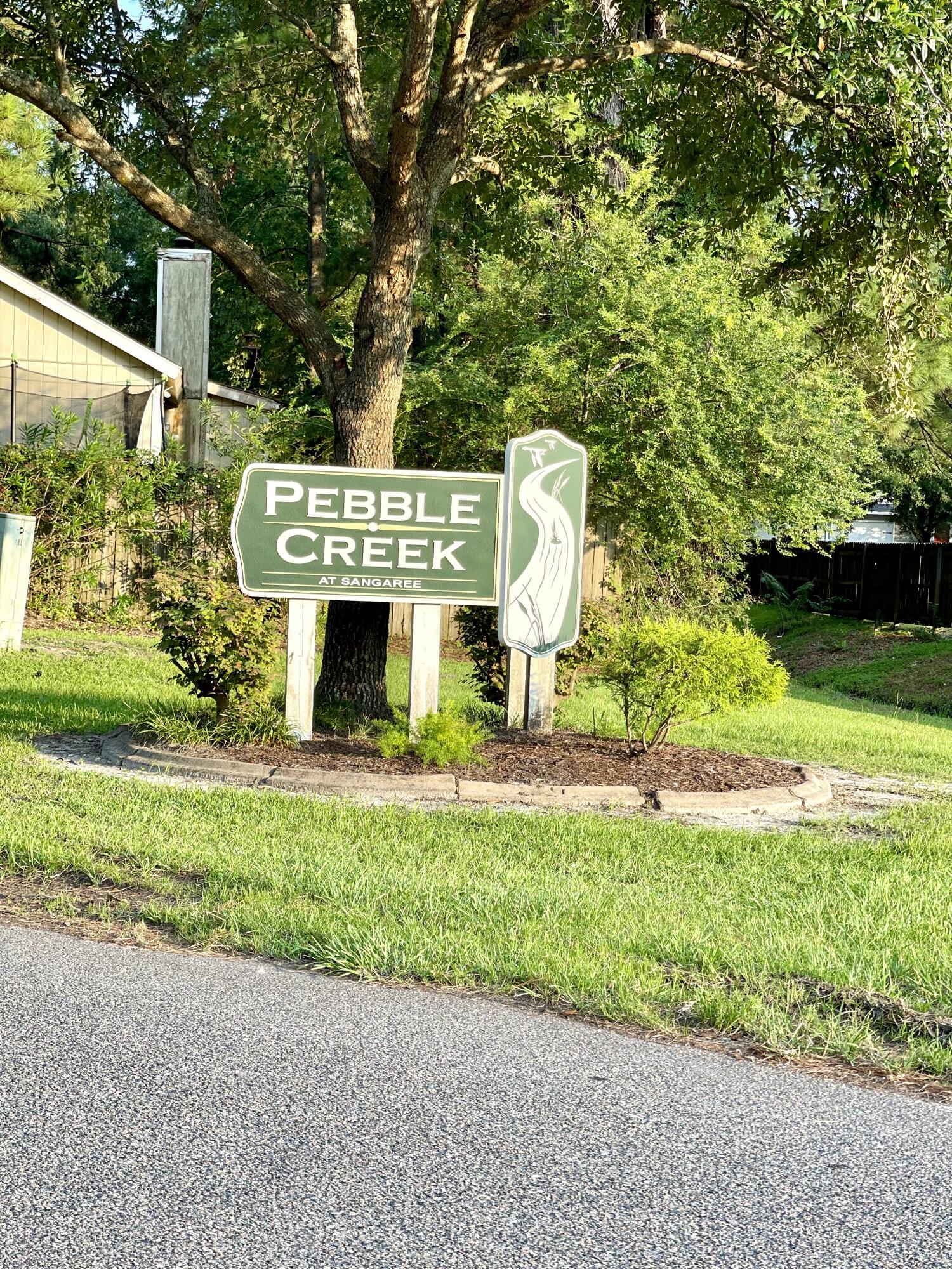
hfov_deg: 22.9
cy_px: 634
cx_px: 476
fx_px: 2347
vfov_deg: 30.3
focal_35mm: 64
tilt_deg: -1.8
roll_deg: -2.5
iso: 20
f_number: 2.2
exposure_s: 1/144
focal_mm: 7.5
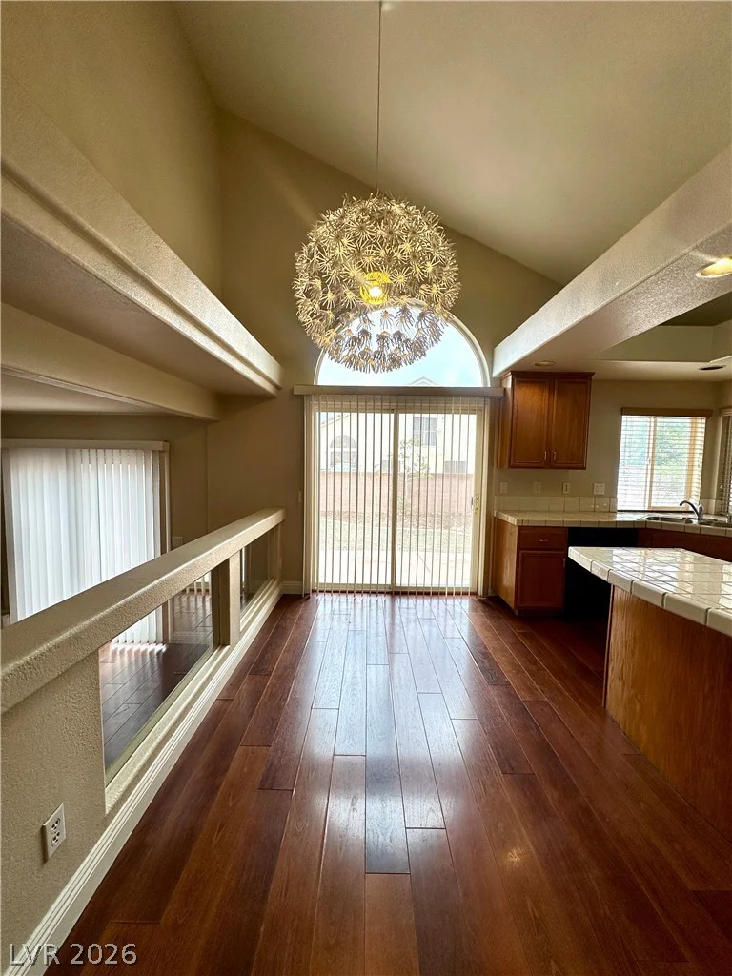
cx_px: 366
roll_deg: -1.0
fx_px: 395
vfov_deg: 102.1
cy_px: 488
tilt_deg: -3.6
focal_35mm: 14
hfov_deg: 85.7
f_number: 2.2
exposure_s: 1/142
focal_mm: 2.22
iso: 40
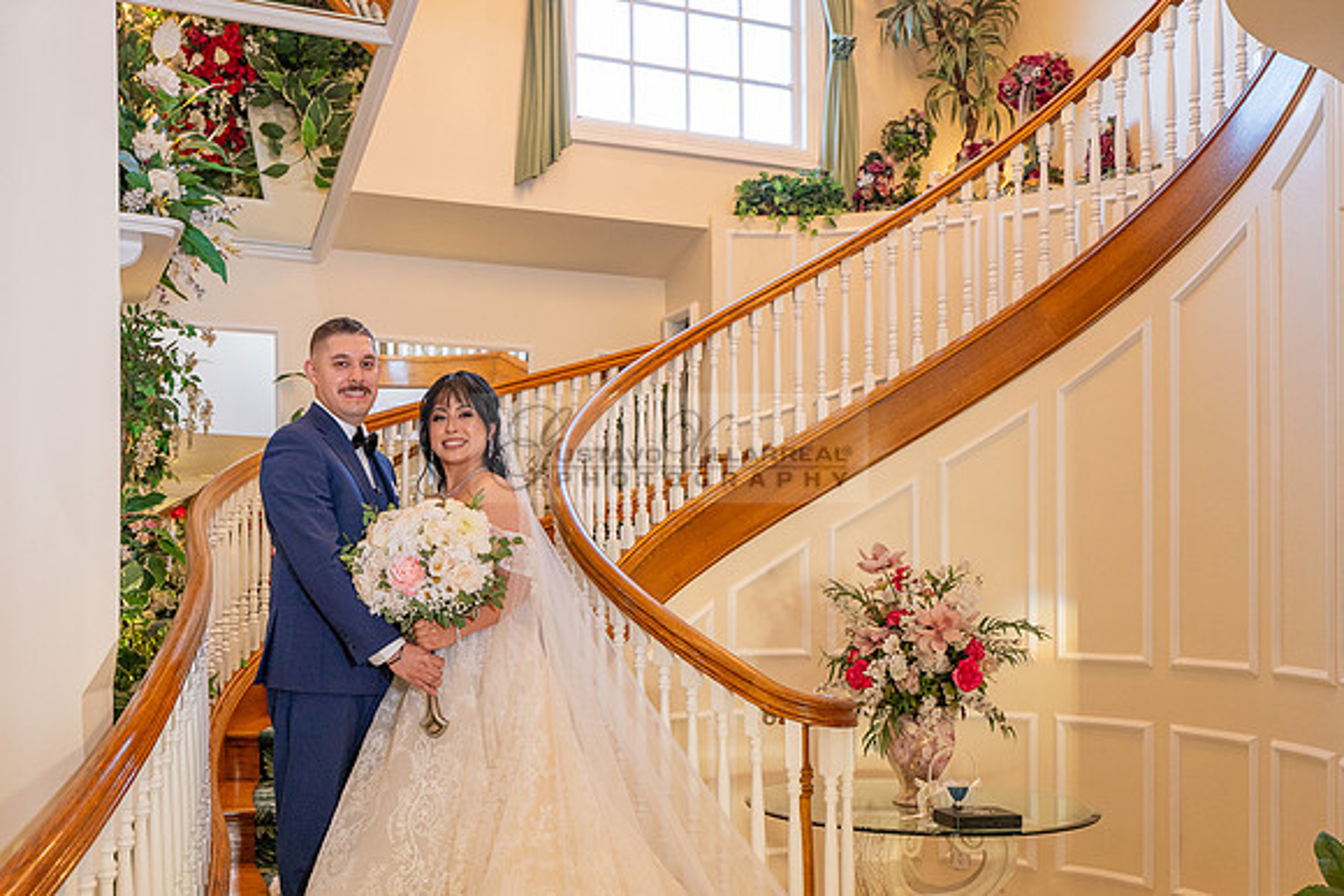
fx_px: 1255
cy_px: 613
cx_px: 481
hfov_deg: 55.5
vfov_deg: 38.8
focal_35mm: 34
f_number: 2.8
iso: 640
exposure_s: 1/160
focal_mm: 24
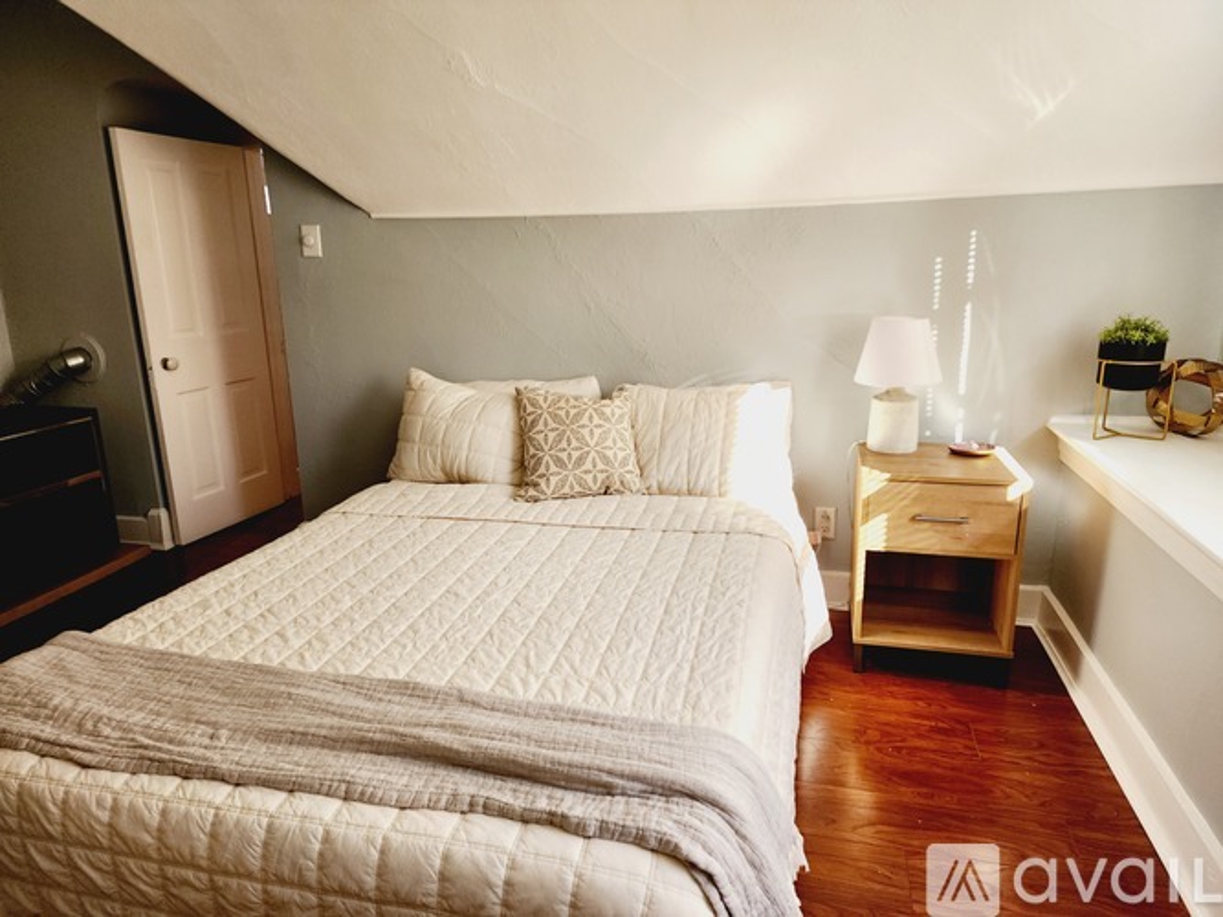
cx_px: 612
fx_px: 812
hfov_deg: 73.9
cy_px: 458
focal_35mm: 23
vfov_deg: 58.9
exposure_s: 1/180
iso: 160
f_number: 1.8
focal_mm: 6.4
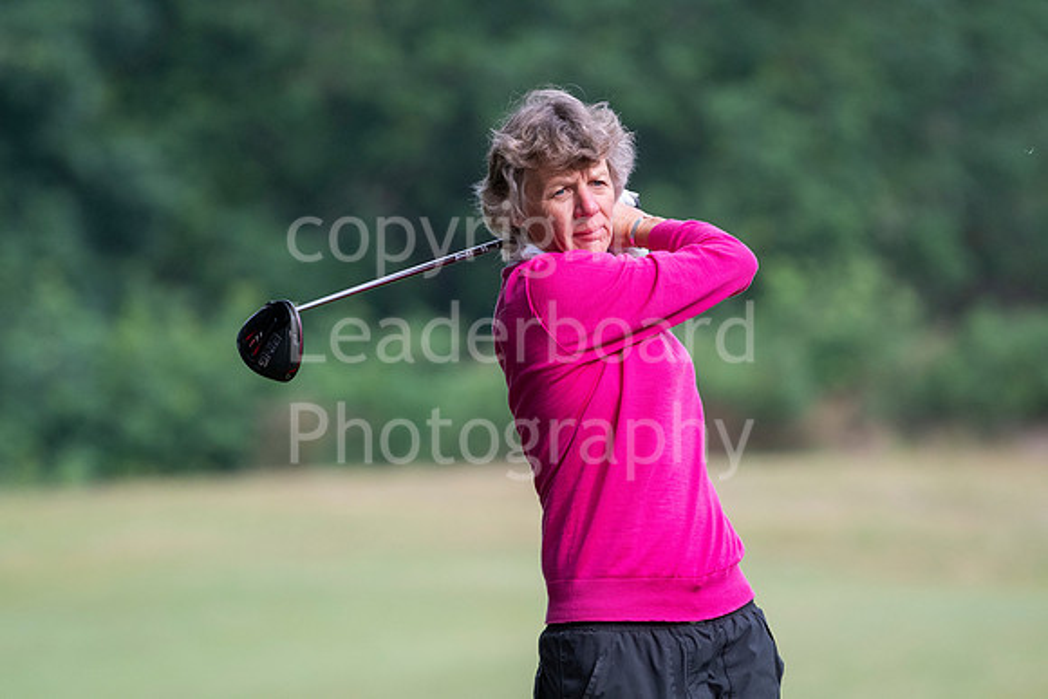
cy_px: 350
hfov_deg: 3.5
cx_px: 524
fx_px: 17033
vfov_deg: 2.4
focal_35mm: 585
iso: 1000
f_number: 5.6
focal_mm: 390
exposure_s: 1/1000
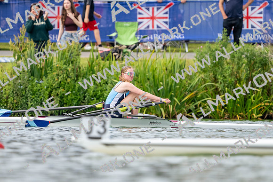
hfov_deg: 2.3
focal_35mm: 900
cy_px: 91
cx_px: 136
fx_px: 6826
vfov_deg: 1.5
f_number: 6.3
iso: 640
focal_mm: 600
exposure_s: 1/1600
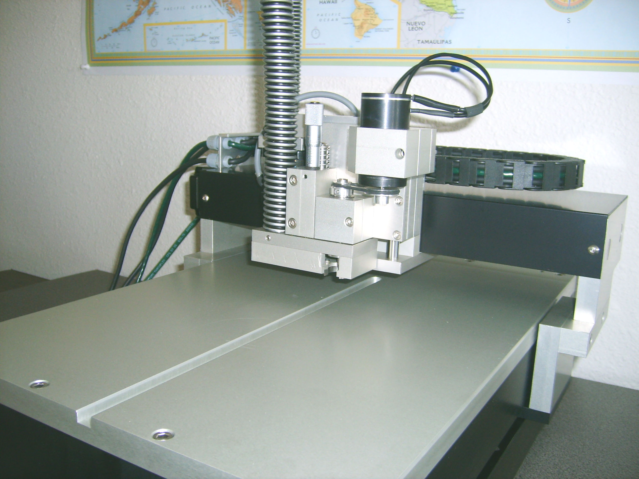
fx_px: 646
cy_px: 240
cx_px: 320
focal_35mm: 35
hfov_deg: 52.6
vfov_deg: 40.7
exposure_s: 1/30
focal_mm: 5.8
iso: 100
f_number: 2.8
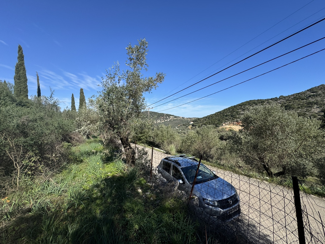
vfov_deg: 85.7
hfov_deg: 102.1
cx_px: 162
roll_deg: +0.4
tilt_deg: +1.3
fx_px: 131
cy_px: 122
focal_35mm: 14
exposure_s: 1/1748
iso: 50
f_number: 2.2
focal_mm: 2.22
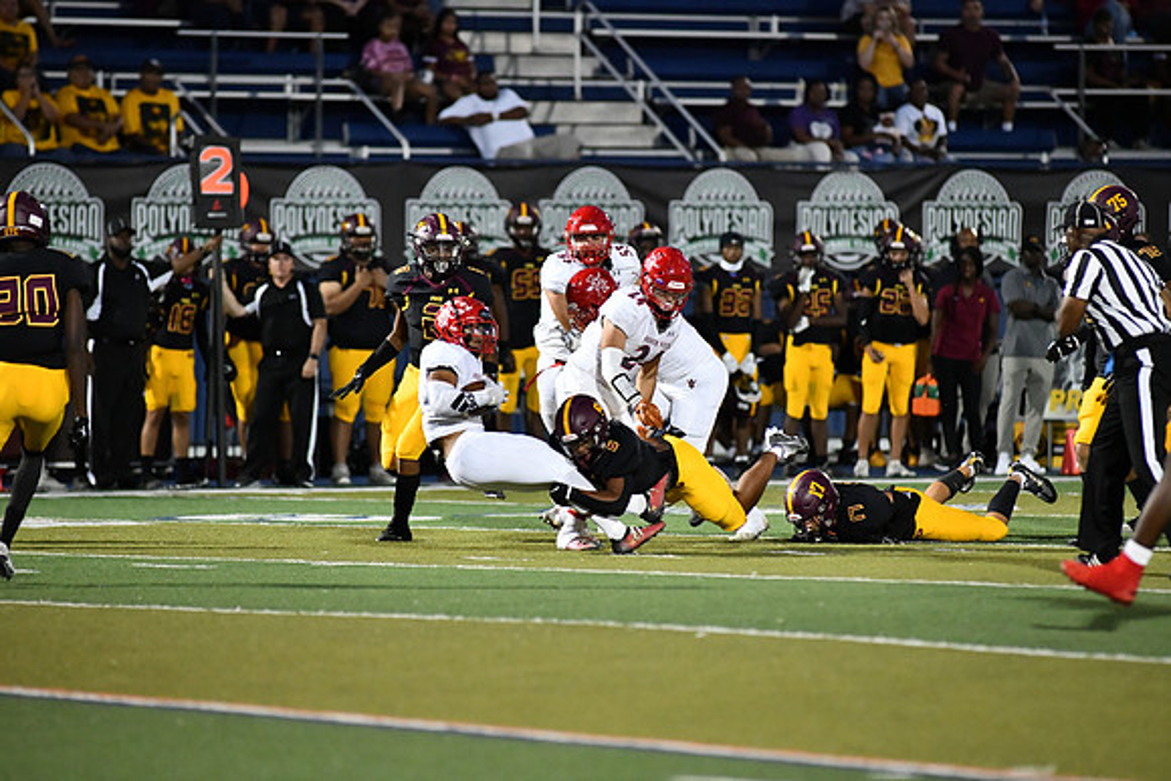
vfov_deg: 4.6
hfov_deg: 6.9
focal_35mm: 300
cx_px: 586
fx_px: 9760
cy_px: 390
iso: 6400
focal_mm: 300
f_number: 4
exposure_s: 1/1250
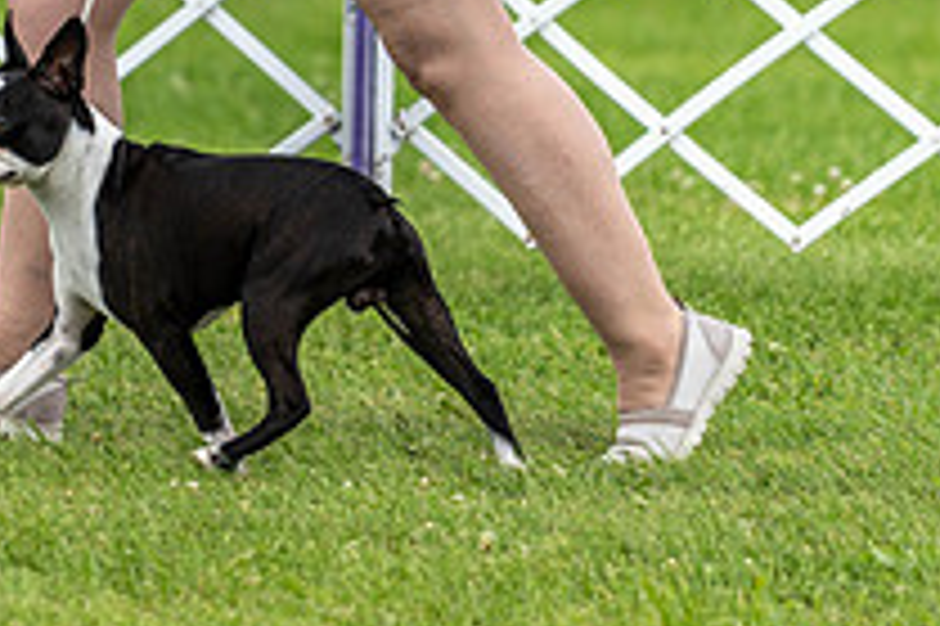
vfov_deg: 2.5
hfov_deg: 3.7
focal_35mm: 556
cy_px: -92
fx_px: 14506
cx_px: 99
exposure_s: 1/1000
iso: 320
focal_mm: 200
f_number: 4
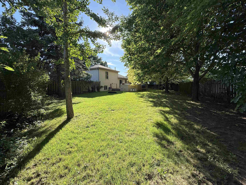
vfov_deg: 85.7
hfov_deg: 102.1
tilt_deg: -4.3
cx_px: 123
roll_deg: +0.1
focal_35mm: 14
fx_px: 99
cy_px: 92
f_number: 2.2
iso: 50
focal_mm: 2.22
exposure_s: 1/531
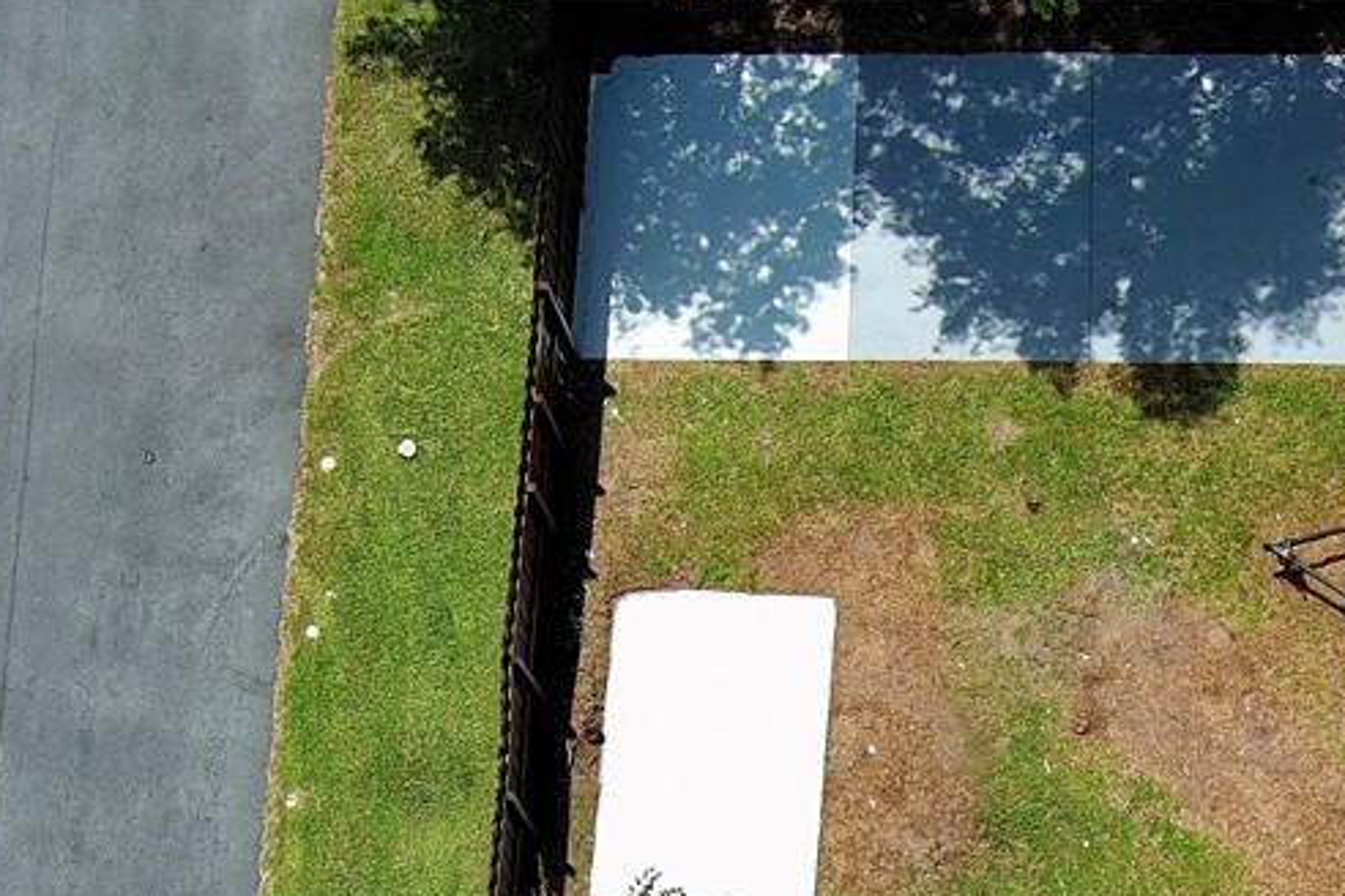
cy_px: 1534
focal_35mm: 100
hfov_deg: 19.8
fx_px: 3736
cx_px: 1366
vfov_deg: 12.6
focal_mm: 10.57
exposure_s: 1/1397
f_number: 2.8
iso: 100
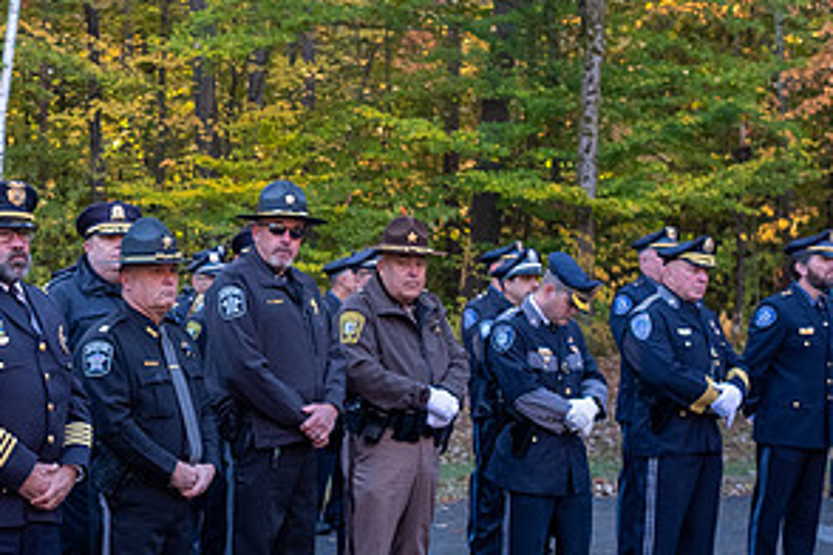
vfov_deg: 19.5
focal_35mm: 69
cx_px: 128
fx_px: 1596
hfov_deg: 28.4
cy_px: 469
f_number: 2.8
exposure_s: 1/640
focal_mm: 23
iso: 800
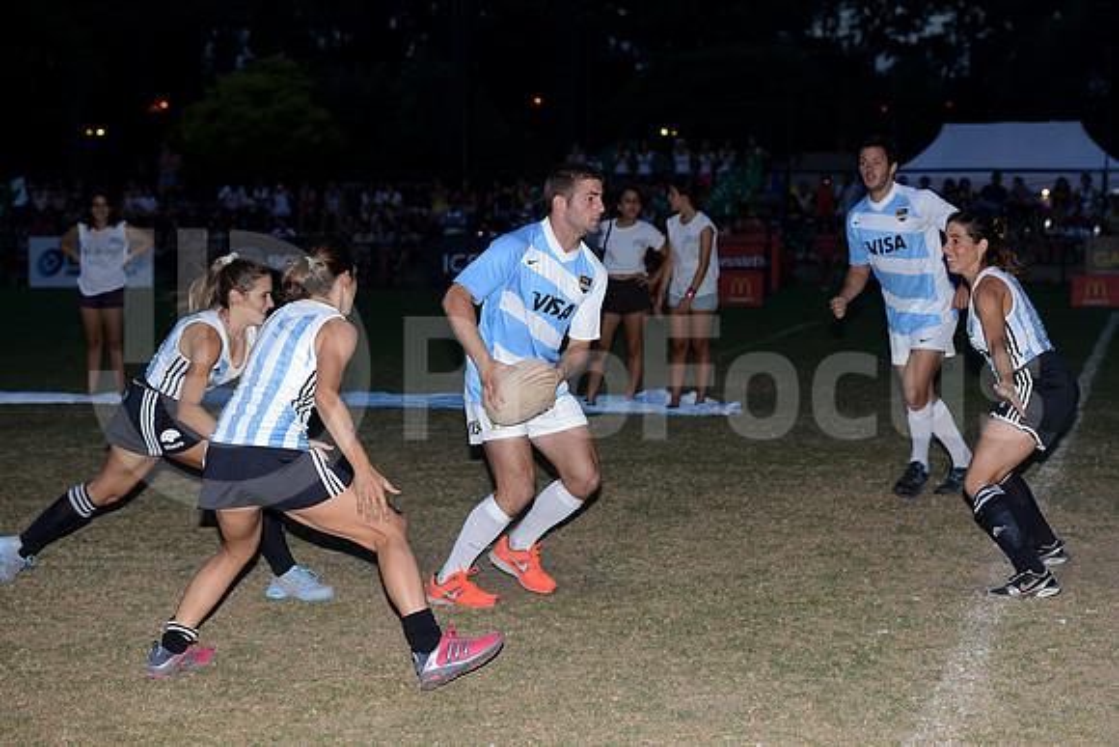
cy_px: 374
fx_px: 2425
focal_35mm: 78
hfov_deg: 26.0
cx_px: 560
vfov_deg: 17.5
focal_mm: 78
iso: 400
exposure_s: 1/160
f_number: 4.5
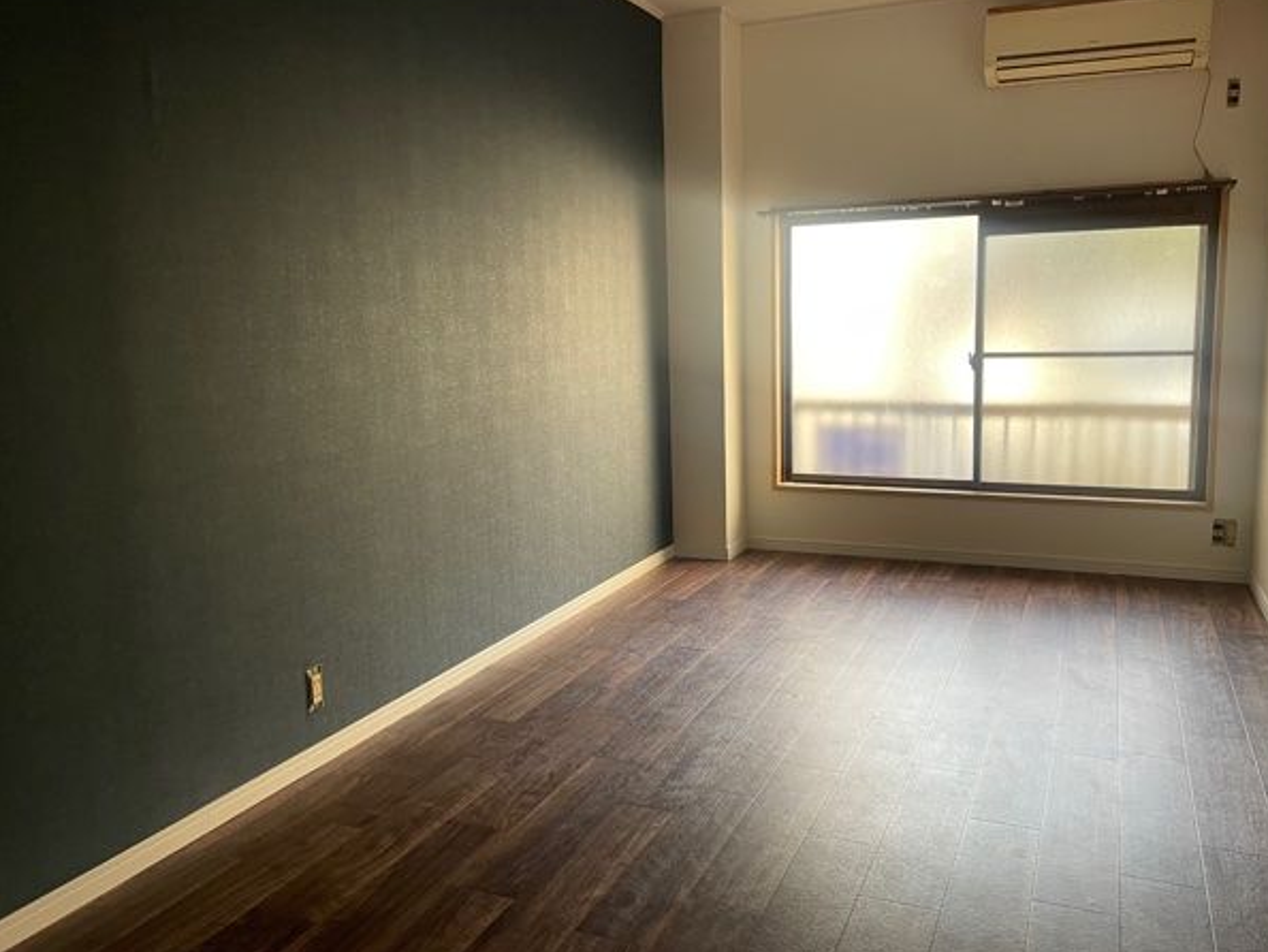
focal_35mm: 28
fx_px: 1026
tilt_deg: -8.2
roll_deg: +1.4
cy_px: 450
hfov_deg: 63.3
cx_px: 681
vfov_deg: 49.8
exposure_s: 1/67
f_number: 1.6
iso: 125
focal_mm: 4.2
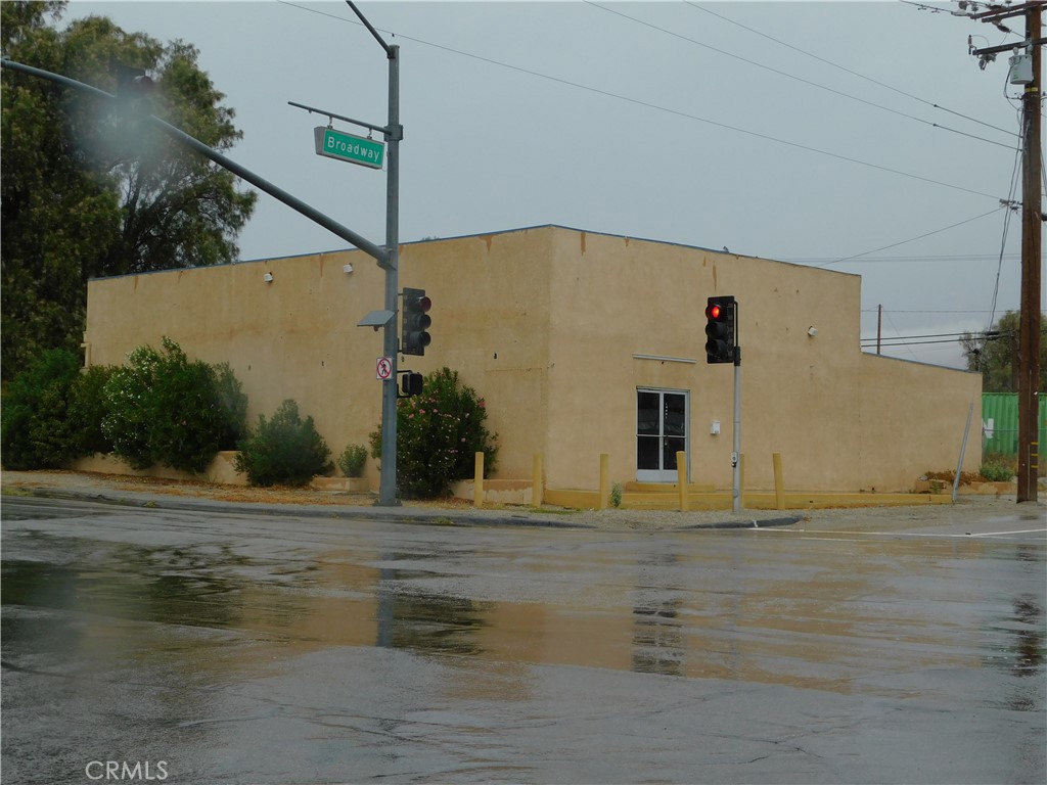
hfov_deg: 32.7
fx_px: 1785
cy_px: 392
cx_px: 524
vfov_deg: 24.8
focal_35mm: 59
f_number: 4
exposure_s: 1/640
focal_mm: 10.4
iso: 125
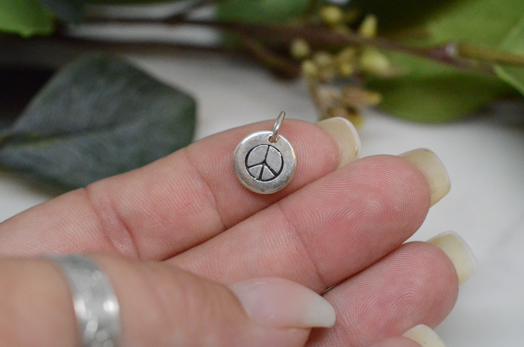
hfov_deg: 33.5
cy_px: 174
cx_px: 262
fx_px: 872
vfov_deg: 22.5
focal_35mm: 60
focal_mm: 40
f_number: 8
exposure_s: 1/1250
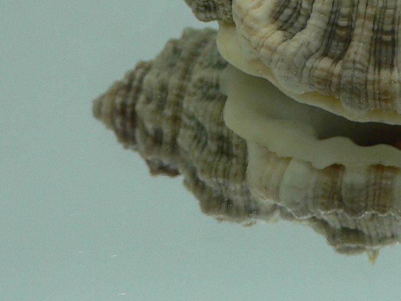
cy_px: -47
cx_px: 368
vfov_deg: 14.8
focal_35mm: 97
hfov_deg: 19.8
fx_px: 1124
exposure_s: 1/60
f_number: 2.8
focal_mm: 4.6
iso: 80
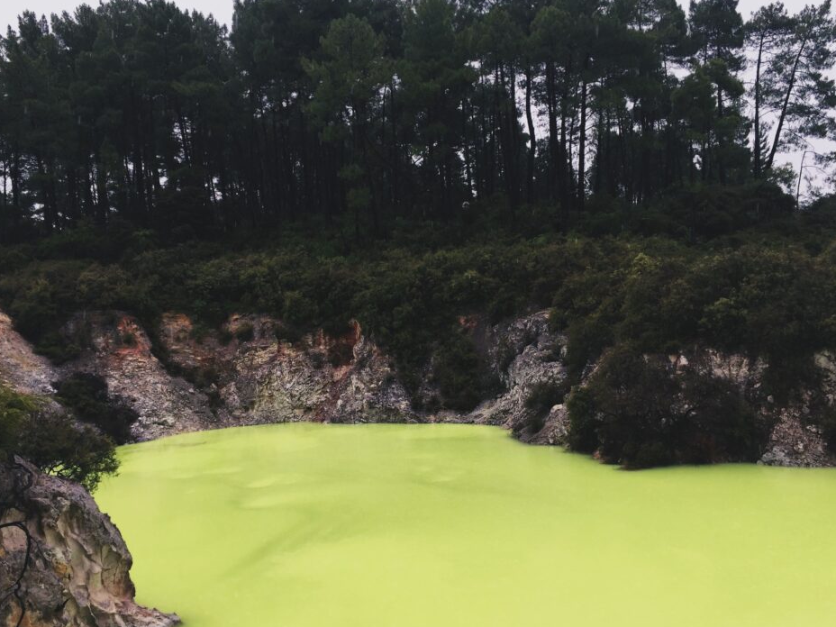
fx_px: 773
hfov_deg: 56.8
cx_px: 412
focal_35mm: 32
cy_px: 314
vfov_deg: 44.2
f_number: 2.2
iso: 32
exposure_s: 1/581
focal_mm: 4.15
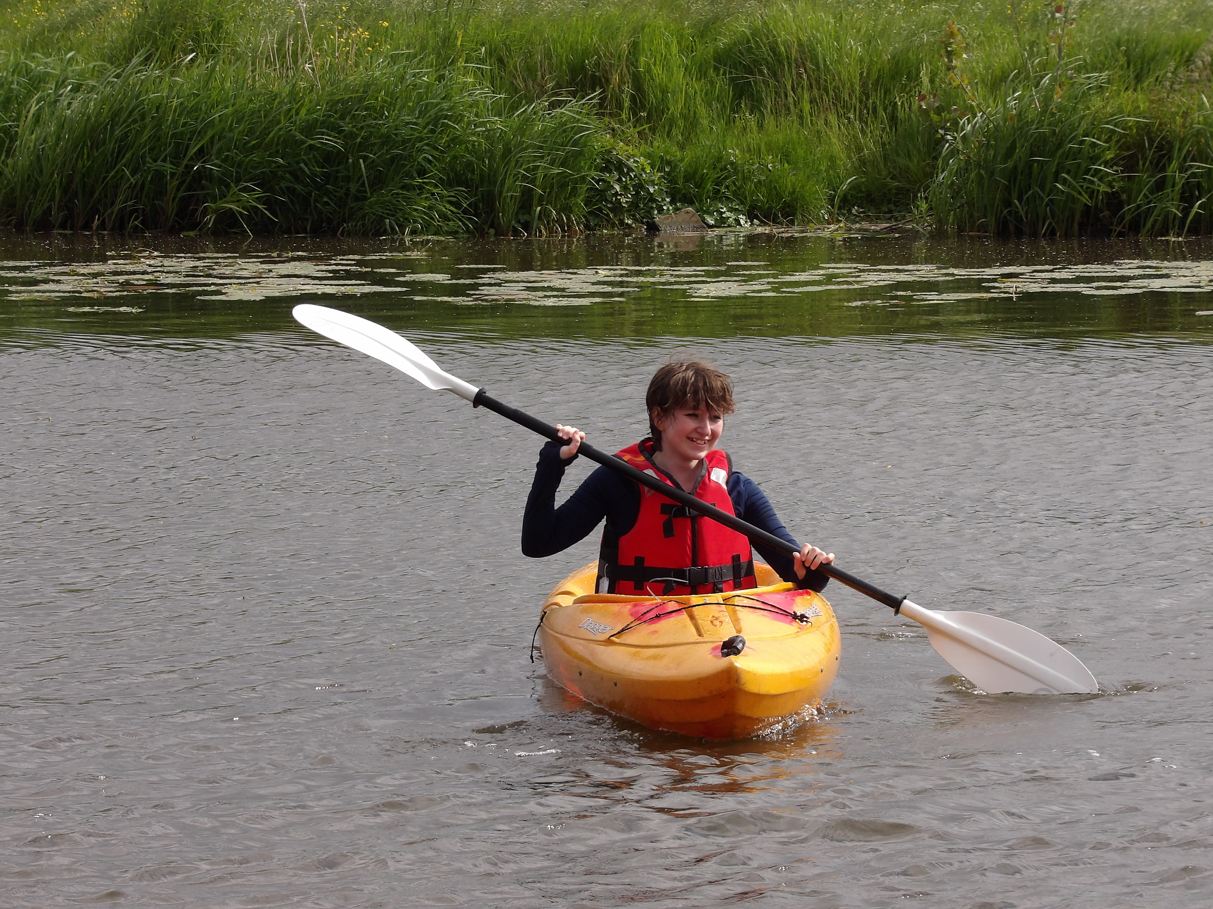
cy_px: 454
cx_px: 606
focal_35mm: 222
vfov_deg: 6.7
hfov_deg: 8.9
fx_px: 7779
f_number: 4.5
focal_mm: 39.8
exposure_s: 1/771
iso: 100
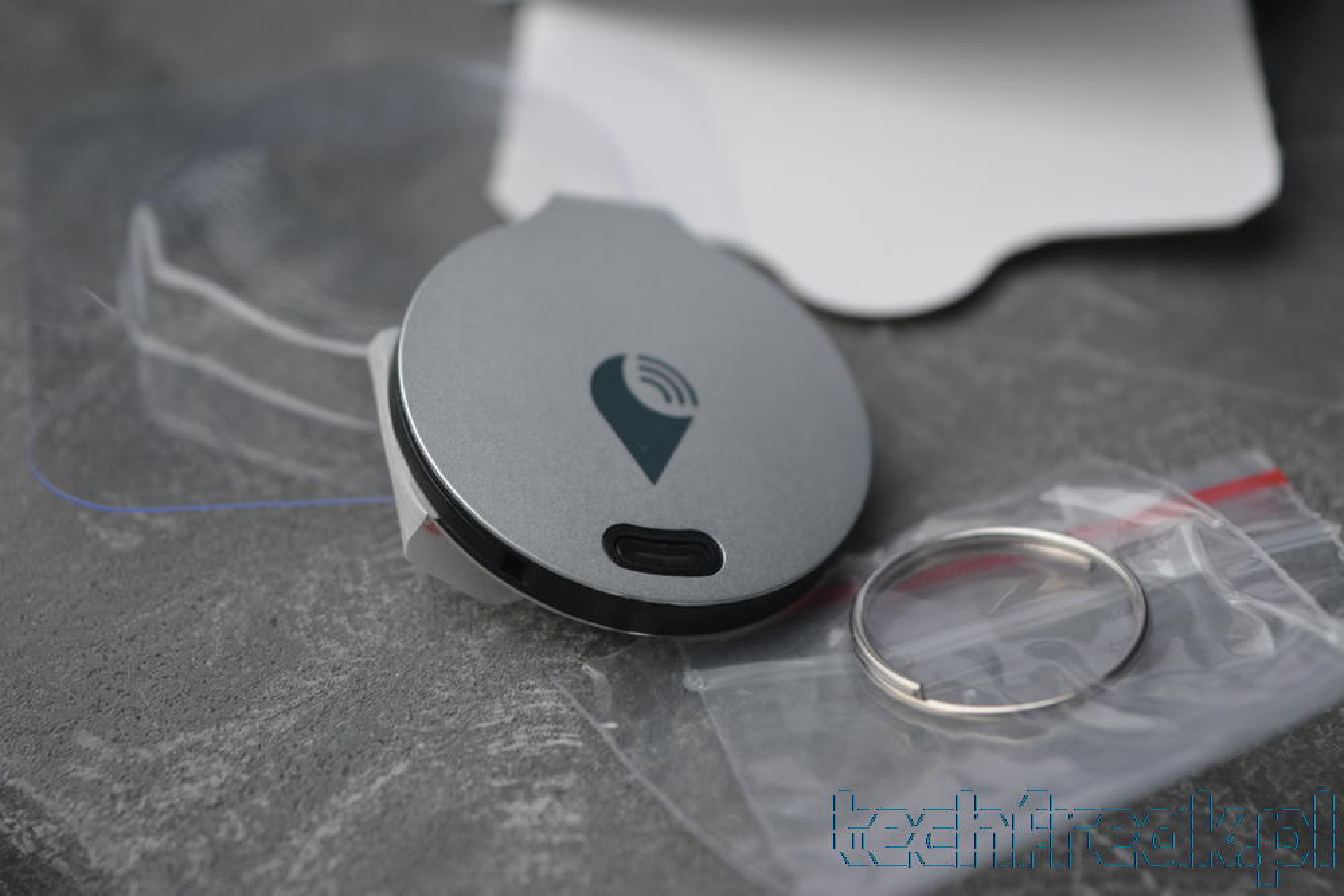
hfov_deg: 28.1
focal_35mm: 72
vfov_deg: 18.9
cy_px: 448
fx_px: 2688
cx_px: 672
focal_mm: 48
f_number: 5.3
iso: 720
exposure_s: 1/60
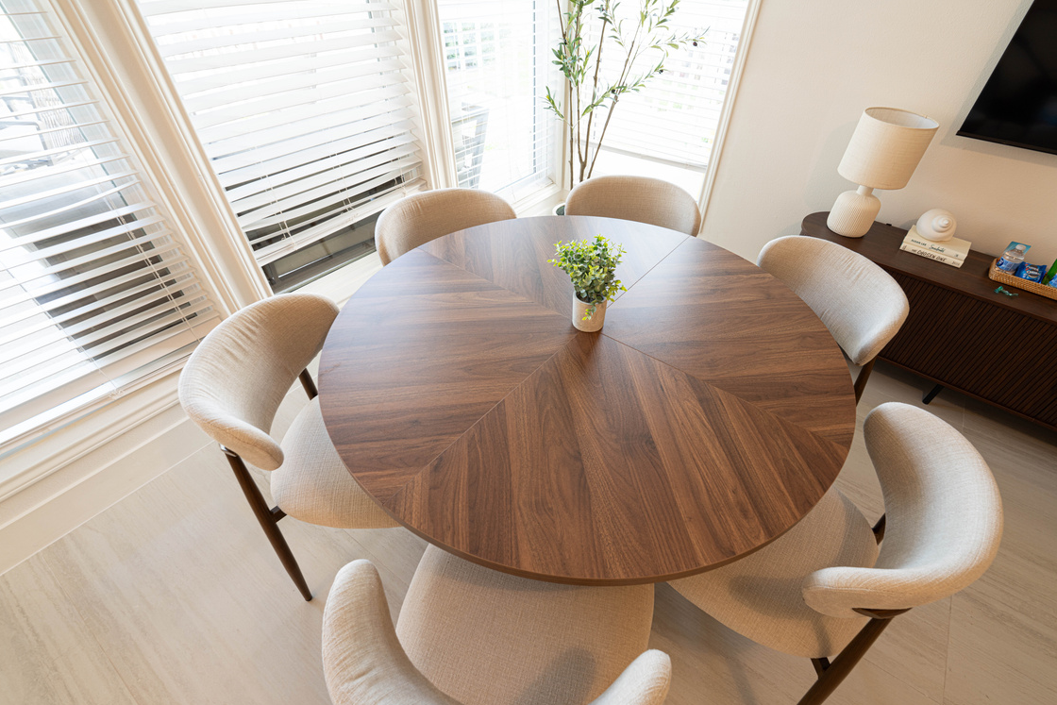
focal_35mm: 15
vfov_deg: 77.2
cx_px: 560
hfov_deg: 100.3
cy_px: 377
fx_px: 440
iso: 160
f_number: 8
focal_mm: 14
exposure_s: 1/2
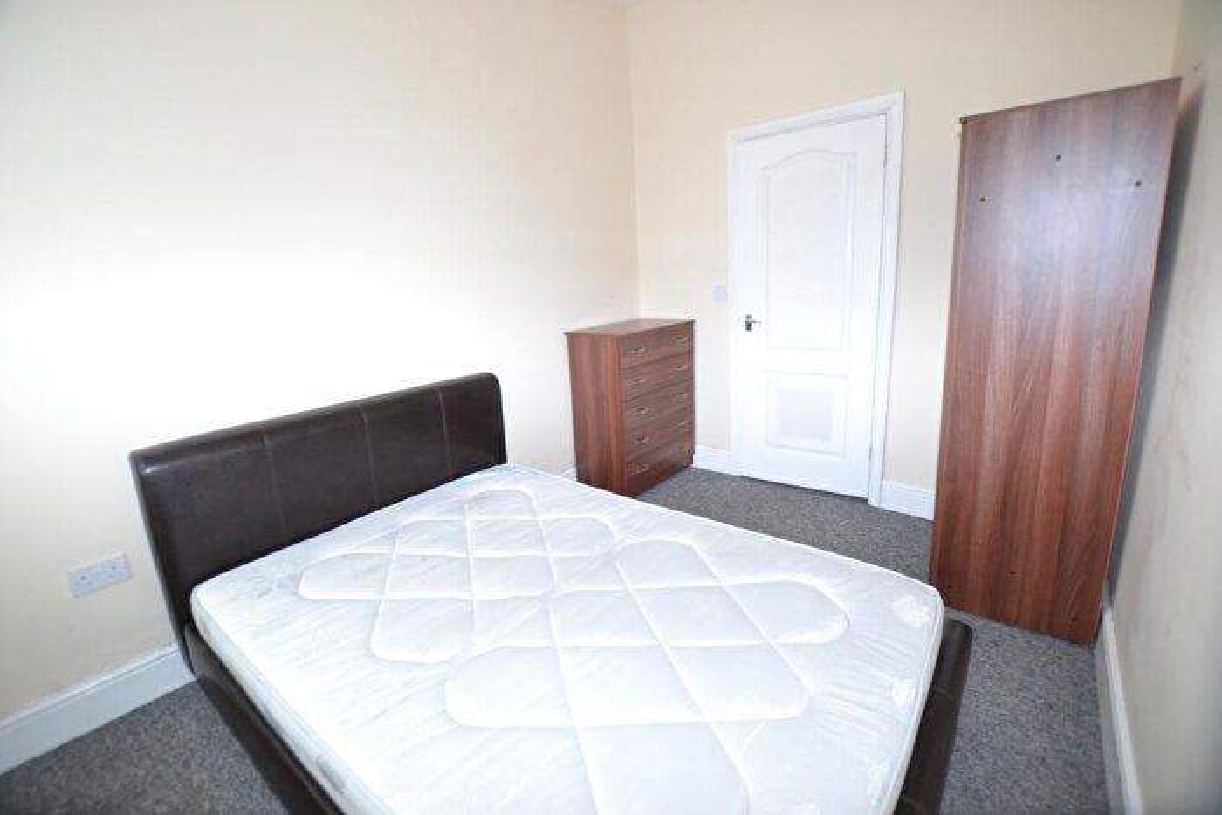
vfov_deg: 77.4
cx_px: 611
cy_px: 408
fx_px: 509
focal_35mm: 15
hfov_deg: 100.4
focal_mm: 10
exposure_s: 1/200
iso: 1100
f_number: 3.5
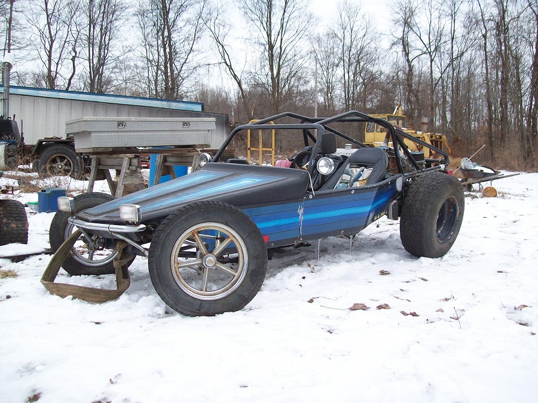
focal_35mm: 36
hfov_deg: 51.4
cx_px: 269
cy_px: 202
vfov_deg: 39.7
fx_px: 560
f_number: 2.7
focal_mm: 6
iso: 80
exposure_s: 1/187
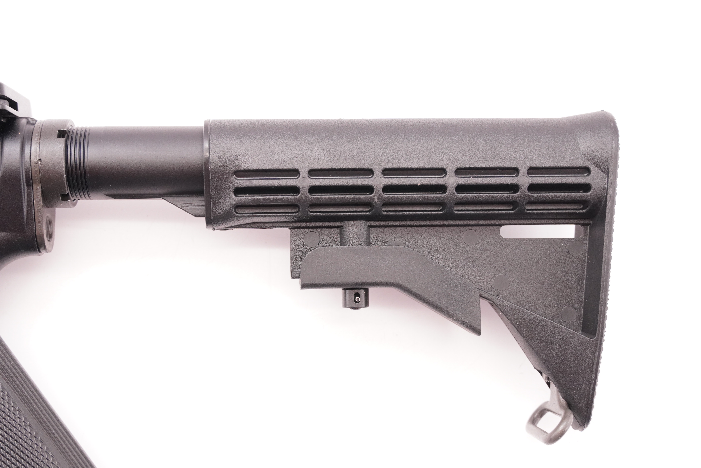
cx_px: 350
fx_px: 1023
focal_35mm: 52
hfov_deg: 37.8
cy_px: 234
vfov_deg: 25.8
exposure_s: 1/125
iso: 1000
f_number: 5.6
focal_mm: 35
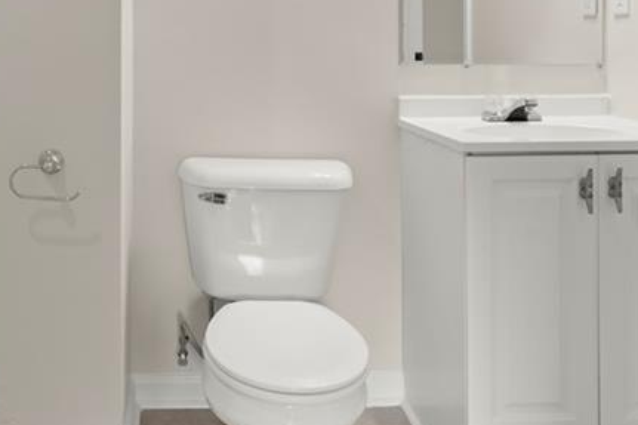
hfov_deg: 48.3
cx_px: 197
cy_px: 40
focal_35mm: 39
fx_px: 694
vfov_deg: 32.3
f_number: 11
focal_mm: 16.5
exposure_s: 1/2.5
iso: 320
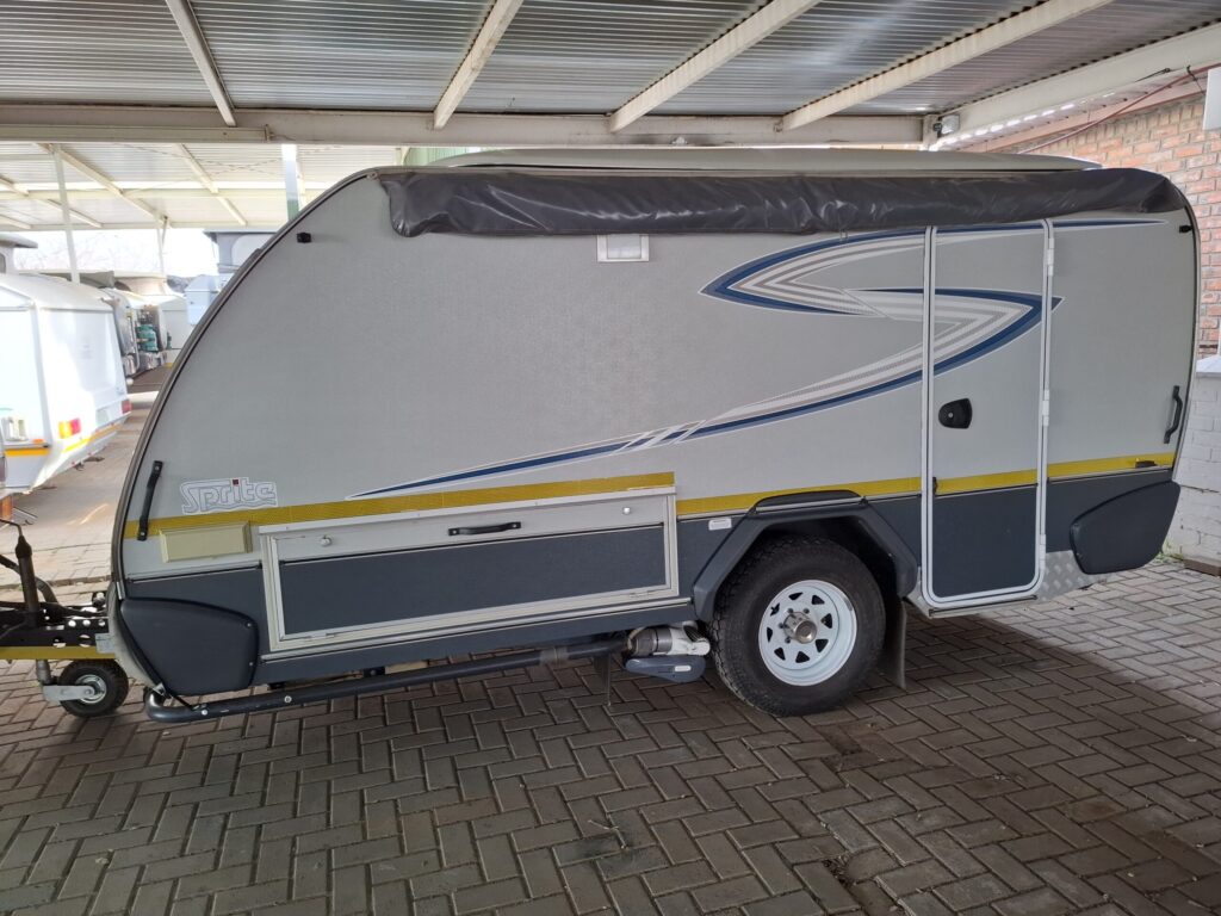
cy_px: 458
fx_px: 811
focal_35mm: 23
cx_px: 610
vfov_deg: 58.9
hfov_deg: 73.9
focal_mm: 5.54
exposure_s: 1/120
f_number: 1.8
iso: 250
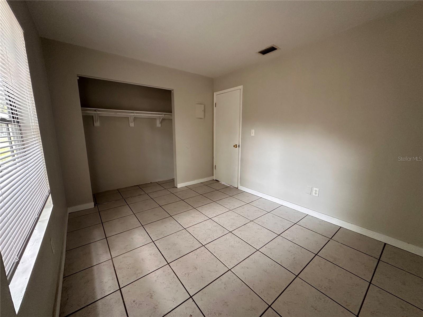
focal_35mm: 14
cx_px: 212
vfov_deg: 85.7
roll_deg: +0.0
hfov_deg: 102.1
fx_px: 171
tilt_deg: -9.7
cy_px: 158
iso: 250
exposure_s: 1/99
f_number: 2.2
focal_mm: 2.22
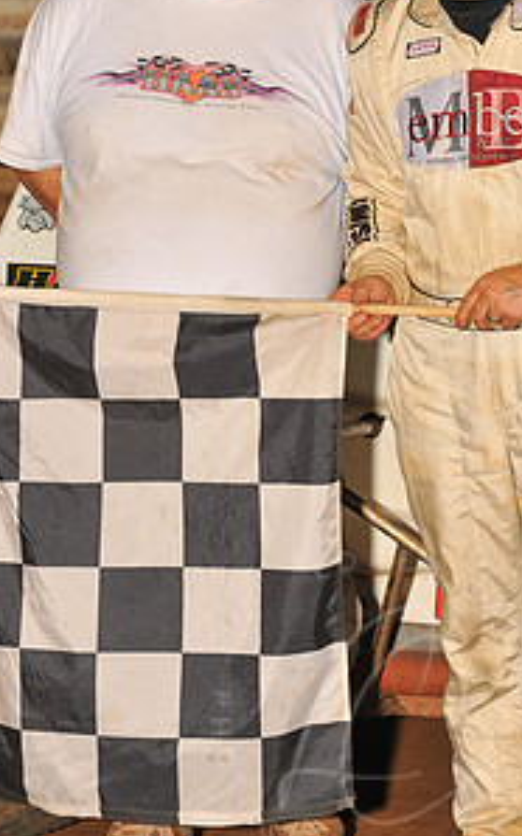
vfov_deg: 13.6
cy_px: 365
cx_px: 376
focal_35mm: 154
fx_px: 3509
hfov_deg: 8.5
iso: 500
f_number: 7.1
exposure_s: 1/320
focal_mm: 100
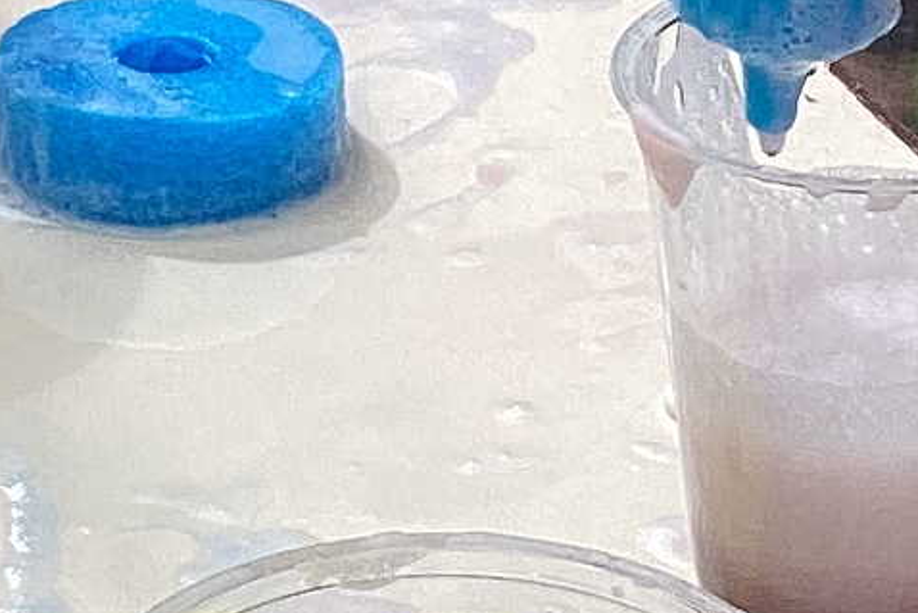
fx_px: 5611
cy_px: 334
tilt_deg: -27.5
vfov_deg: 6.2
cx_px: 288
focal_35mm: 220
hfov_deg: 9.3
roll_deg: -0.5
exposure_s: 1/144
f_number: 2.4
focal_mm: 3.3
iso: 25
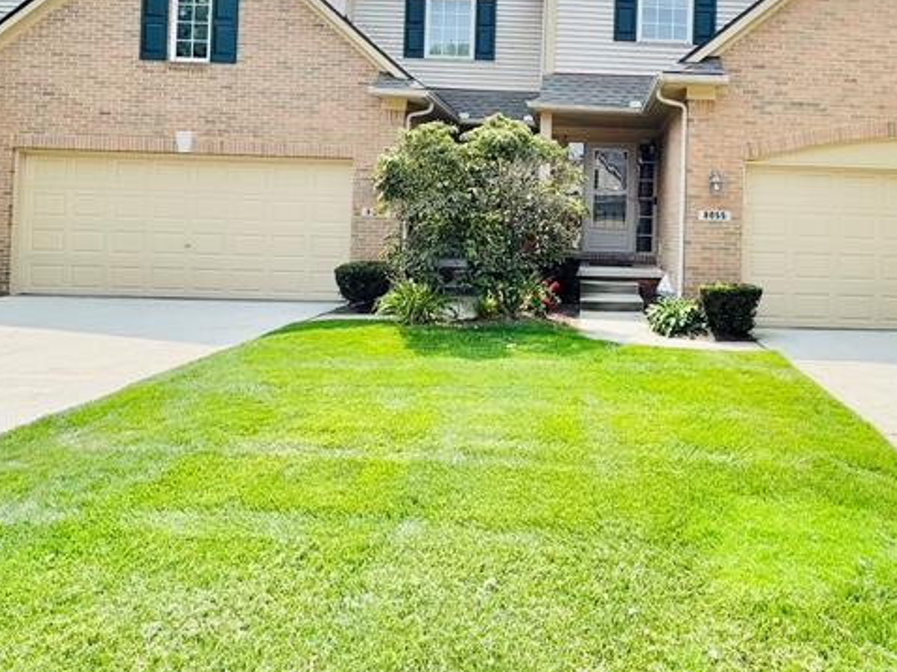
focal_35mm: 30
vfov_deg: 46.0
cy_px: 220
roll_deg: -1.0
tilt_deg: +0.2
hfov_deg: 58.2
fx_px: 777
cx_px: 619
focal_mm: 2.22
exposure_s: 1/1034
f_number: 2.2
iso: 50
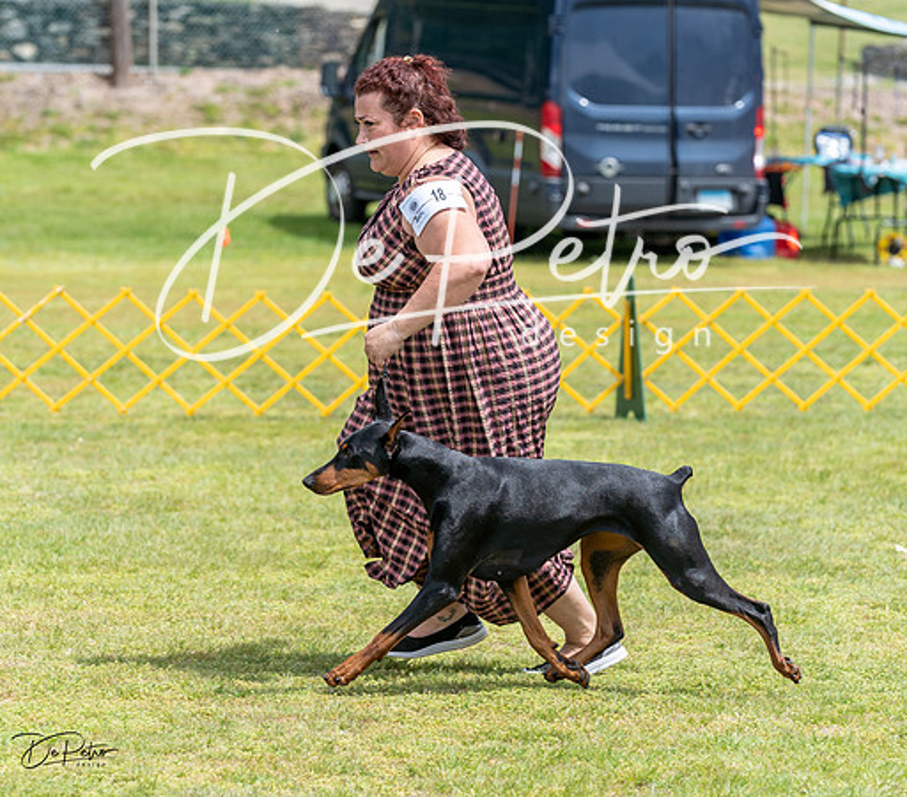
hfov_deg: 11.0
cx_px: 506
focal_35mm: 169
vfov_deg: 9.7
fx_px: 4707
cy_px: 369
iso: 100
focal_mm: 128
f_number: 4.5
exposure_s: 1/800
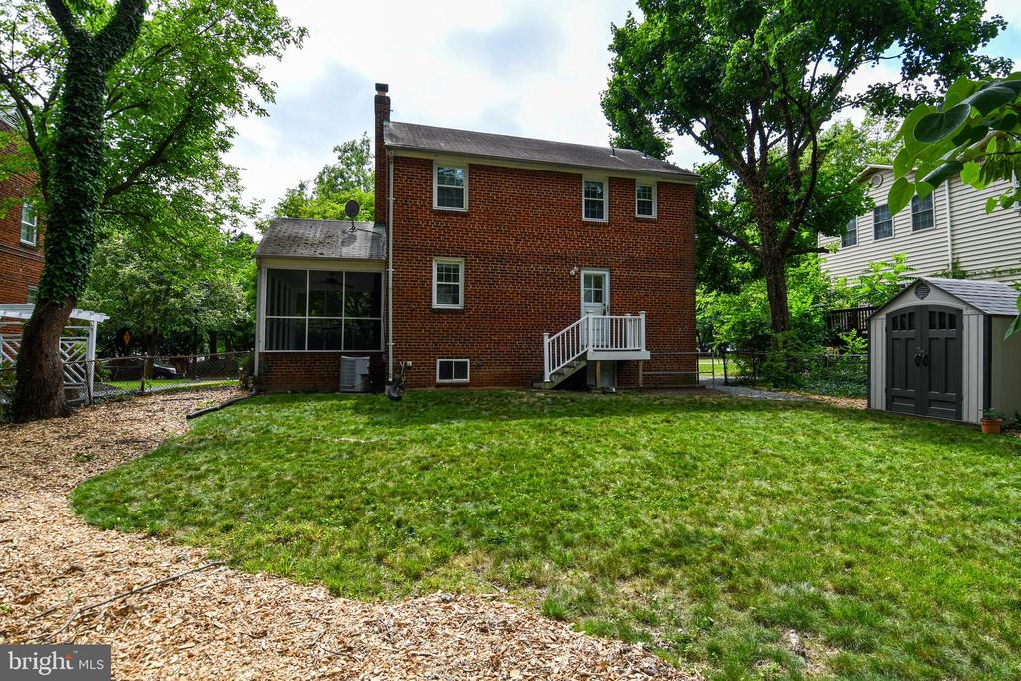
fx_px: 511
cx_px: 510
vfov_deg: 67.4
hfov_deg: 90.0
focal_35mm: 18
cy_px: 340
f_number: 8
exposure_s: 1/250
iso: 180
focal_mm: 12
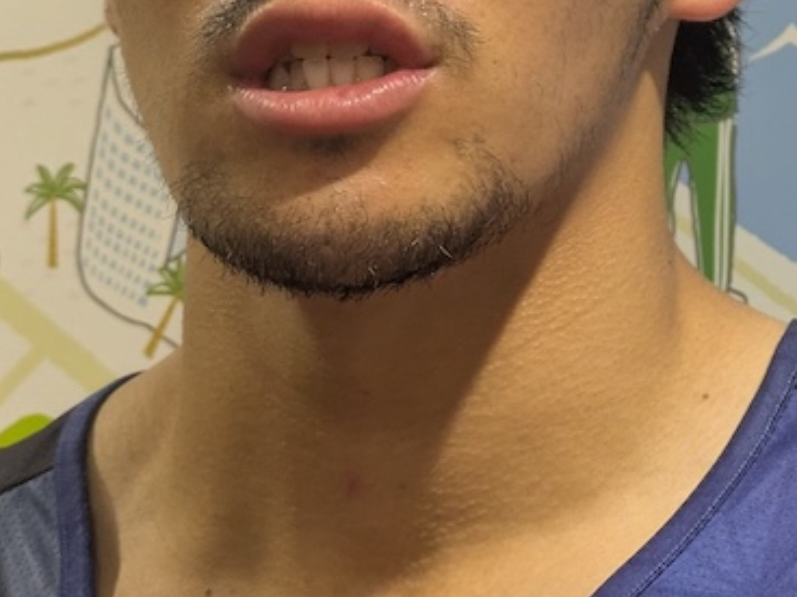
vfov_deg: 16.7
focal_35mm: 87
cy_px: 23
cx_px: 1027
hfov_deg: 20.6
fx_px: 2003
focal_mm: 5.43
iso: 272
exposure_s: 1/100
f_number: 1.89
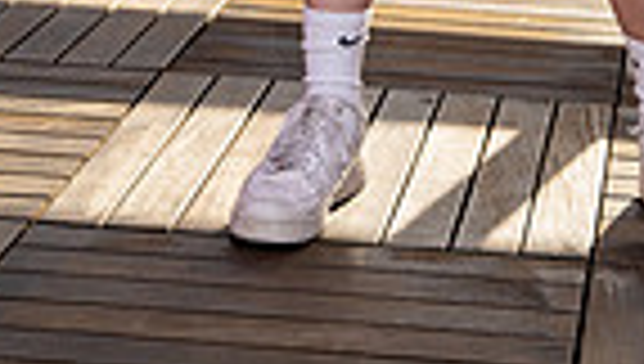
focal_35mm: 138
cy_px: -485
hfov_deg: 15.5
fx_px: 2361
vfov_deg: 8.2
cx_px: 428
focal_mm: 42
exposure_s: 1/500
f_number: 4
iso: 100
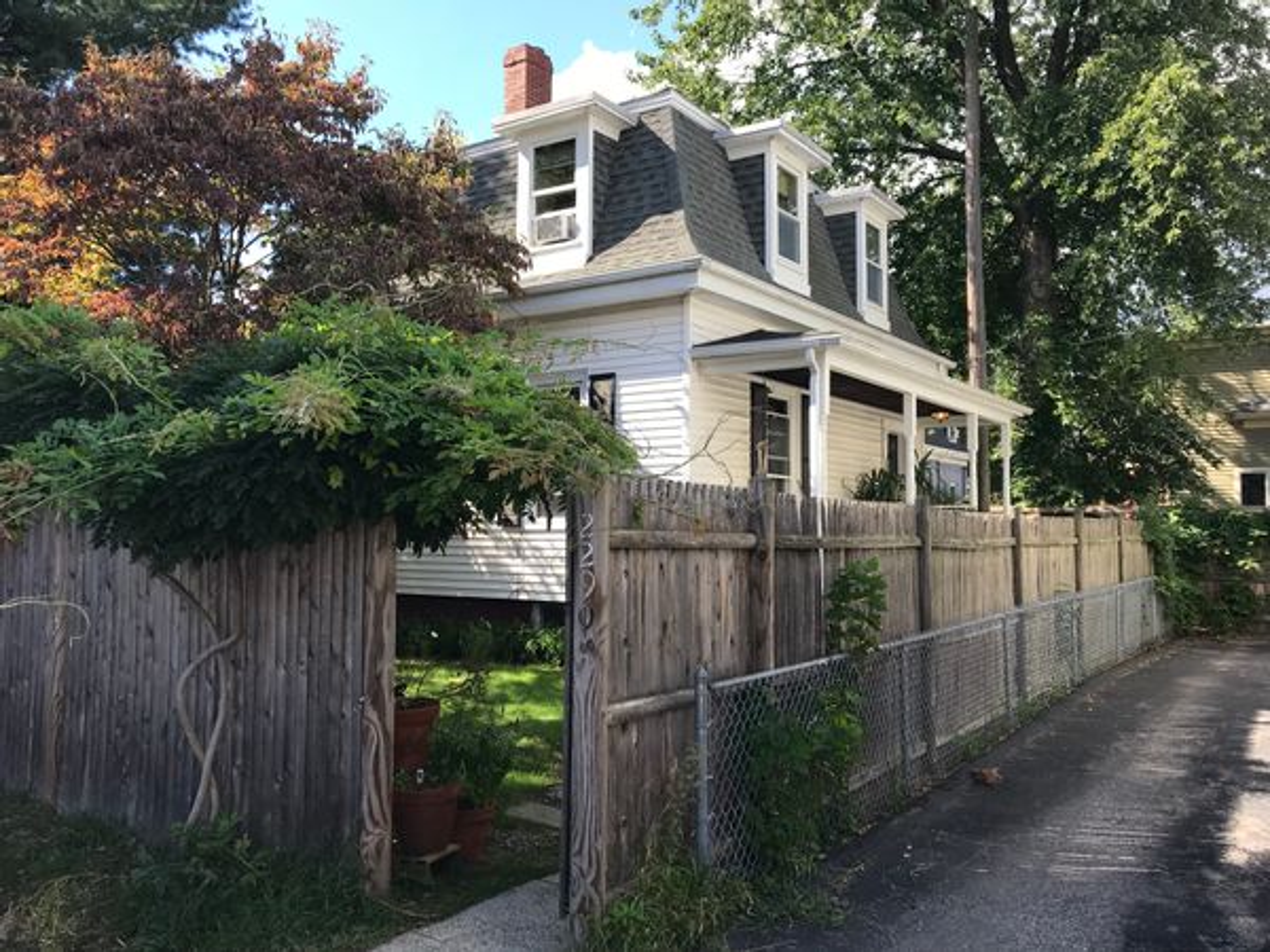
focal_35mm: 28
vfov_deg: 49.7
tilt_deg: +3.1
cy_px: 476
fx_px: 1027
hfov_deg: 63.4
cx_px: 635
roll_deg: +0.3
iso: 20
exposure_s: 1/694
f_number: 1.8
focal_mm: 3.99
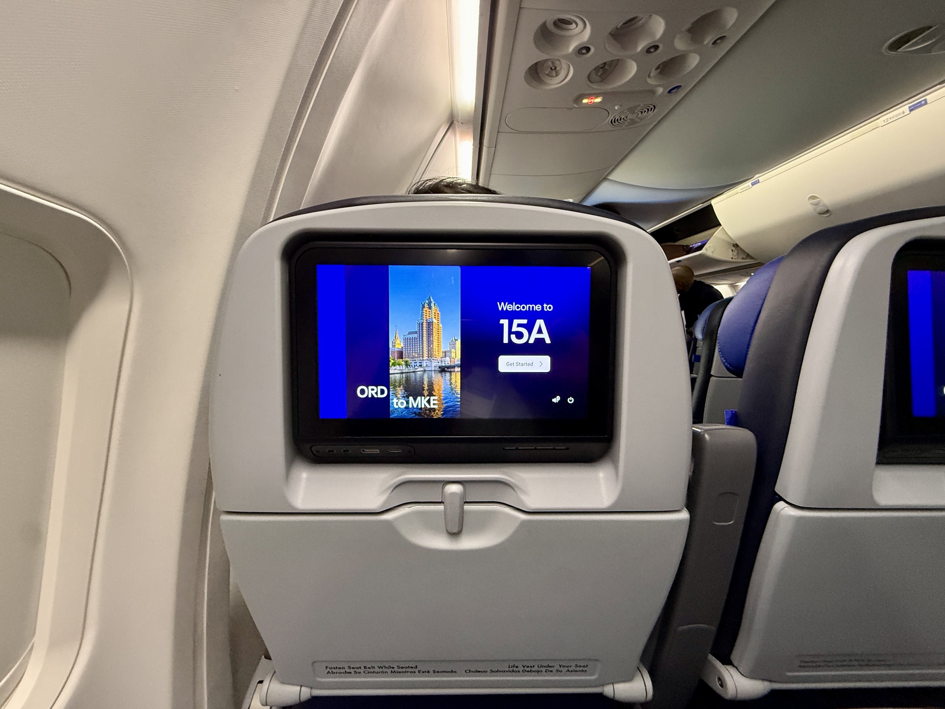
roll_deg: -0.6
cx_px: 472
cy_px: 354
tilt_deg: -5.6
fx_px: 382
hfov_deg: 102.1
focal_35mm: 14
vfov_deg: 85.7
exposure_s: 1/56
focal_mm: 2.22
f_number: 2.2
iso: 500
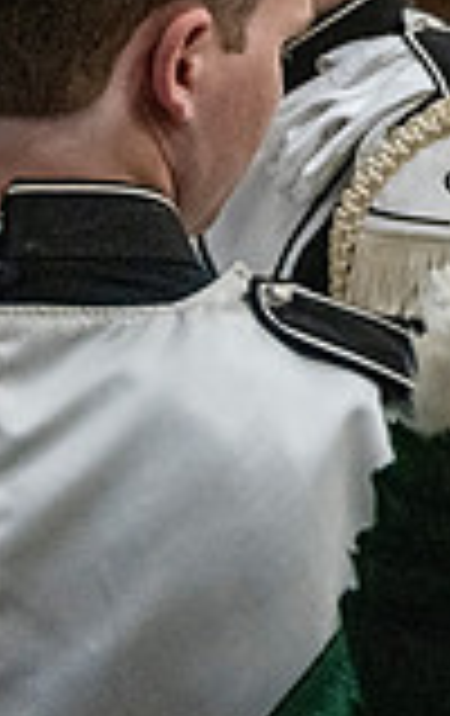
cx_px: 1107
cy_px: 25
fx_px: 1739
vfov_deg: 22.5
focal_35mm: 89
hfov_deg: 11.8
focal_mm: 24
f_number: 4
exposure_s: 1/800
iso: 12800
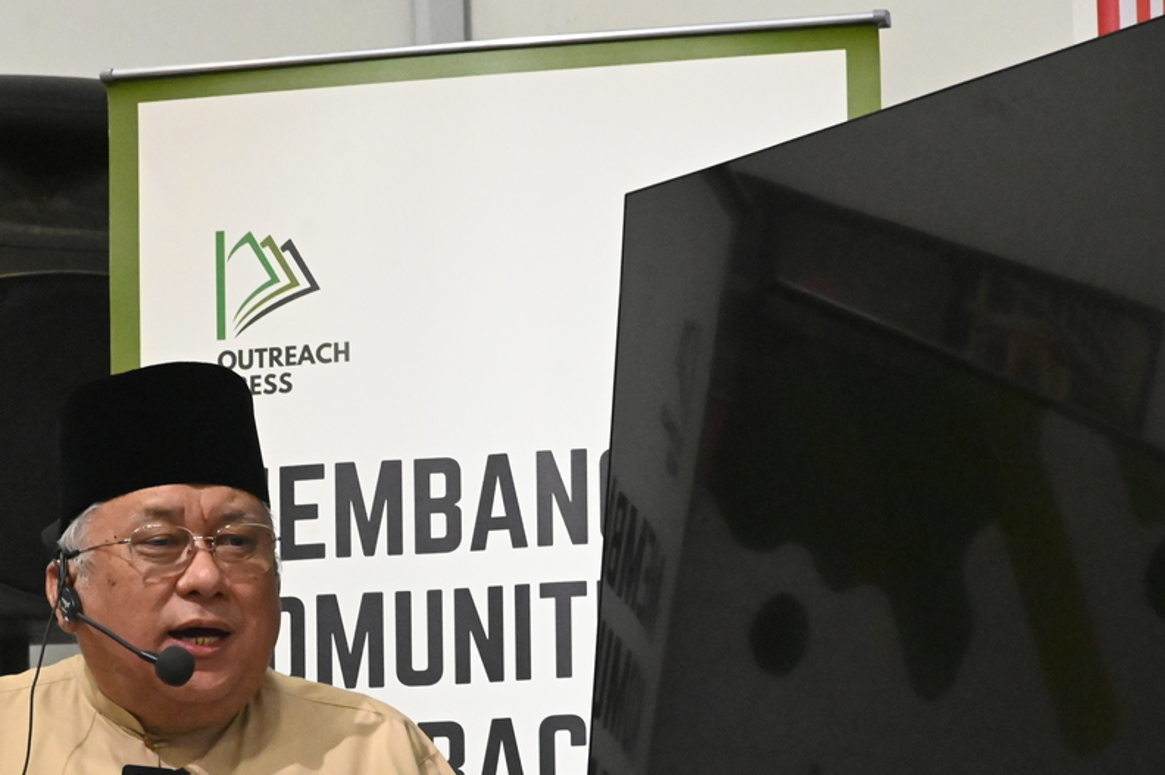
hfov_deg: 9.0
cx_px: 96
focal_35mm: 229
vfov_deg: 6.0
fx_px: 7406
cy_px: 726
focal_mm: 120
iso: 16000
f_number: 9
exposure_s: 1/320
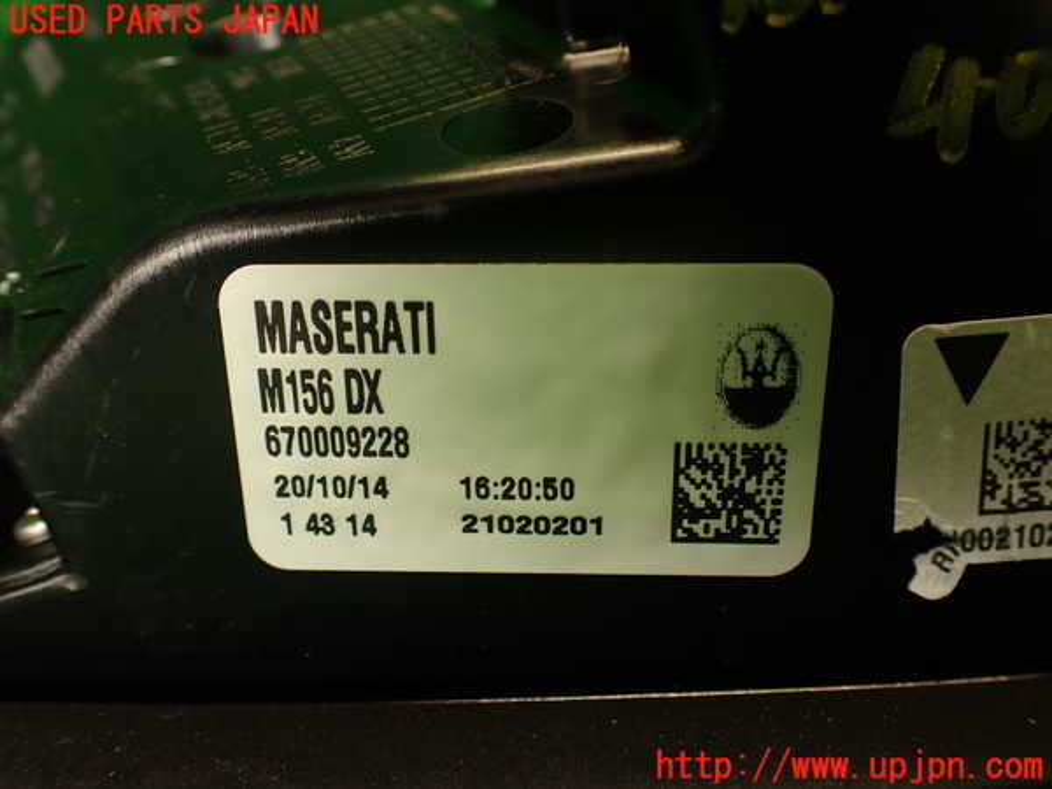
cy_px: 394
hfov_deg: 56.8
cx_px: 526
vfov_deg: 44.2
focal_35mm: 32
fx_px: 972
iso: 200
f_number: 2.4
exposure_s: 1/50
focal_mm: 5.79
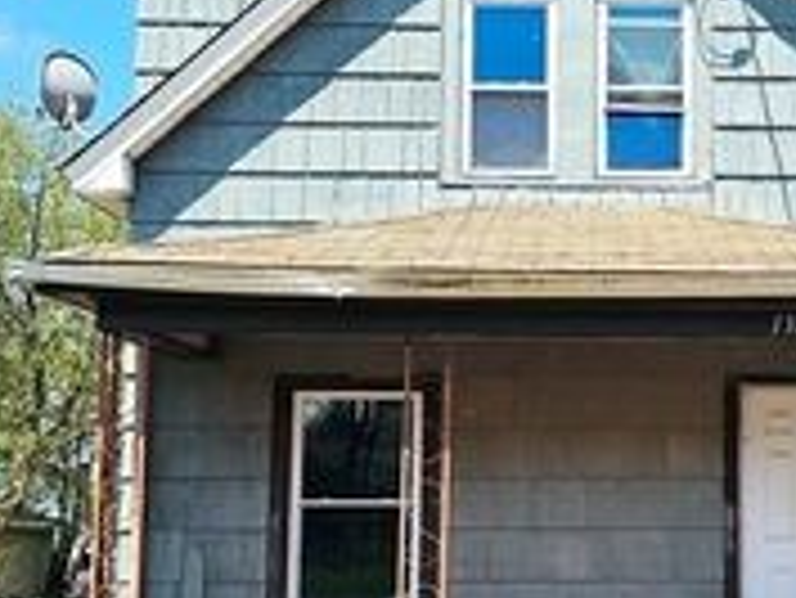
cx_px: 630
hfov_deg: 29.2
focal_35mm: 65
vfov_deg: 22.5
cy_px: 416
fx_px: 1496
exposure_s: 1/1429
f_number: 1.7
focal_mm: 6.3
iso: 20
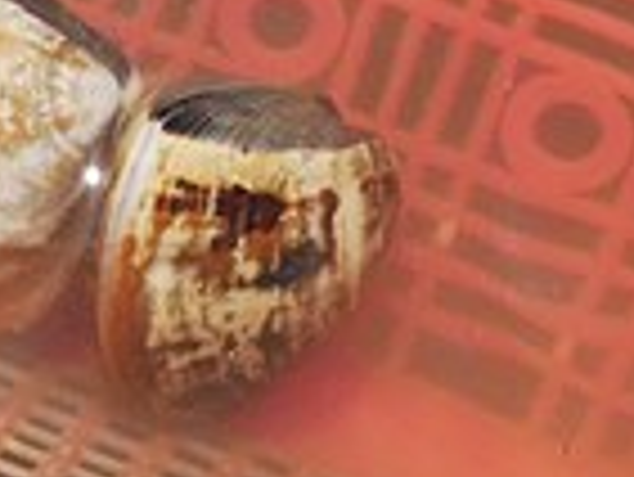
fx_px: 3648
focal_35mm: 199
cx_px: -112
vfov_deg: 7.3
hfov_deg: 9.8
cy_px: -268
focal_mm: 14
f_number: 5
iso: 200
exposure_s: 1/1000
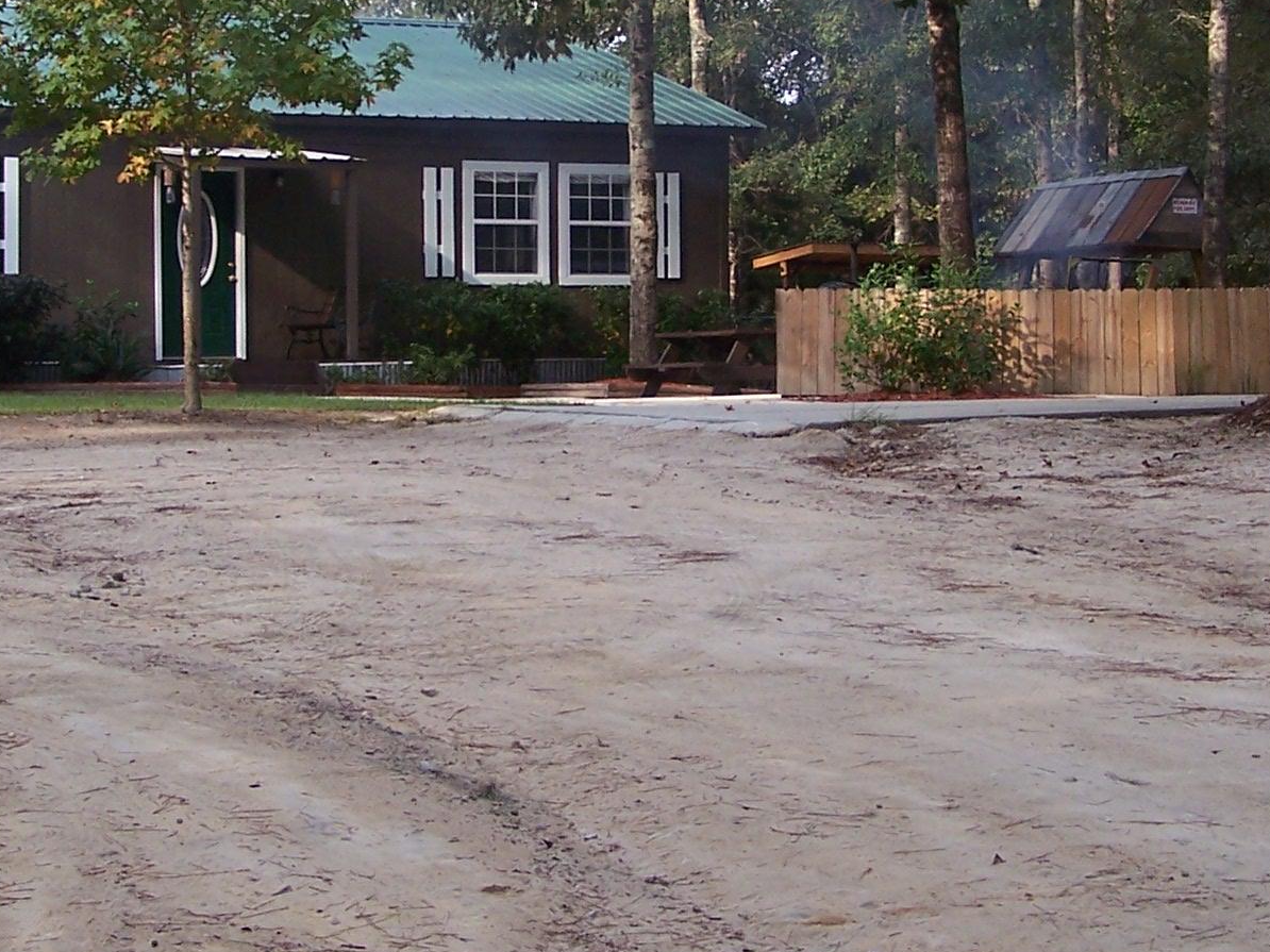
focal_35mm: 82
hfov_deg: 23.8
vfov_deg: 17.9
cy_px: 217
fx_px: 3008
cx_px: 682
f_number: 2.8
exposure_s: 1/200
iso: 80
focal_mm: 6.3
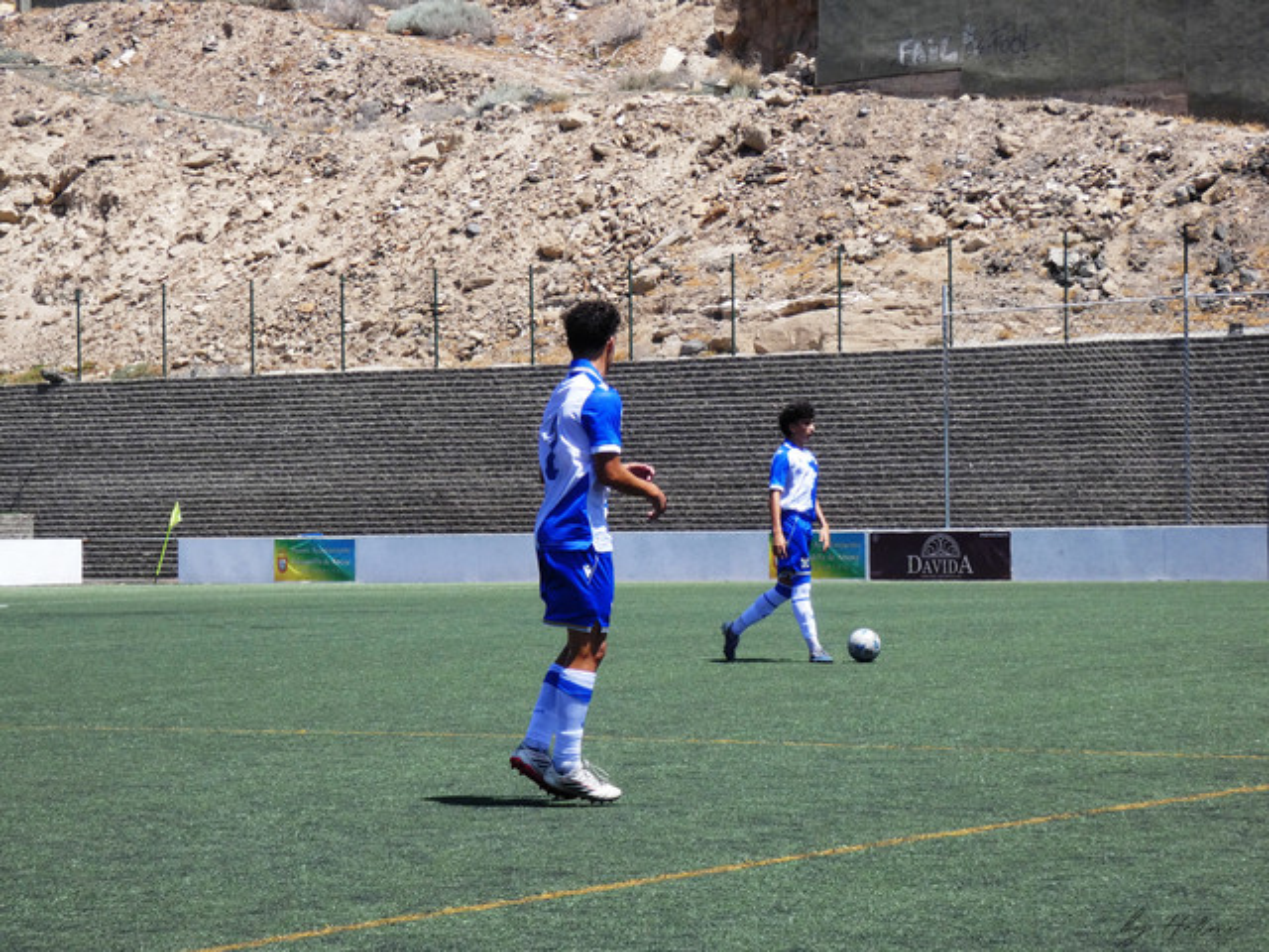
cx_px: 634
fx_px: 3923
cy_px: 476
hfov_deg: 18.4
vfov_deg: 13.8
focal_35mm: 107
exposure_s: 1/1000
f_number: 4.9
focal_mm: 19.2
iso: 200
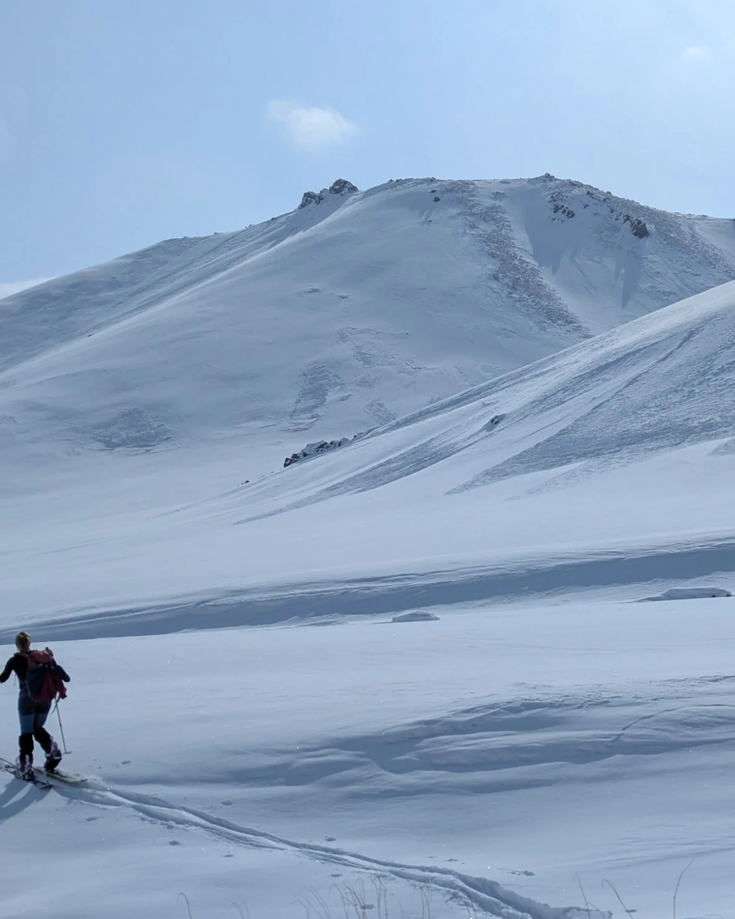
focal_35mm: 63
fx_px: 1713
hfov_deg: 24.0
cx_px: 529
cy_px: 460
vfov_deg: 30.0
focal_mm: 6.81
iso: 44
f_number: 1.85
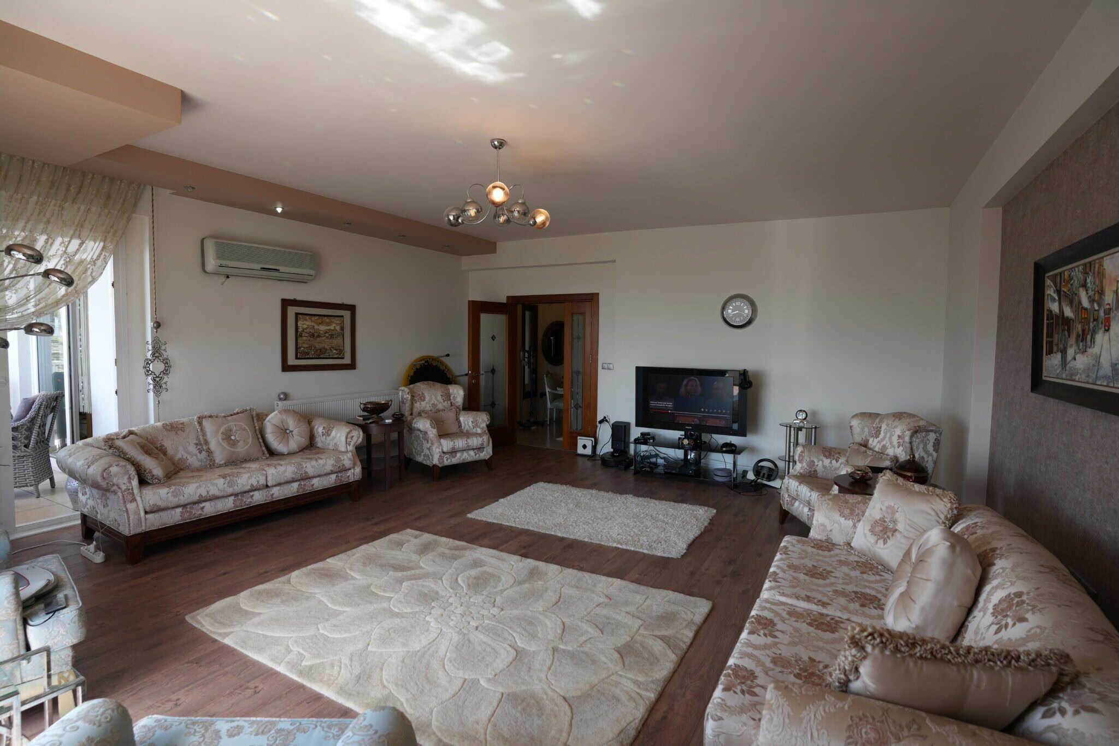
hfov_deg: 93.3
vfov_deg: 70.4
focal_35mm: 17
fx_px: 528
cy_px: 373
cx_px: 560
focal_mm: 17
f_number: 4
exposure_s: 1/160
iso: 250
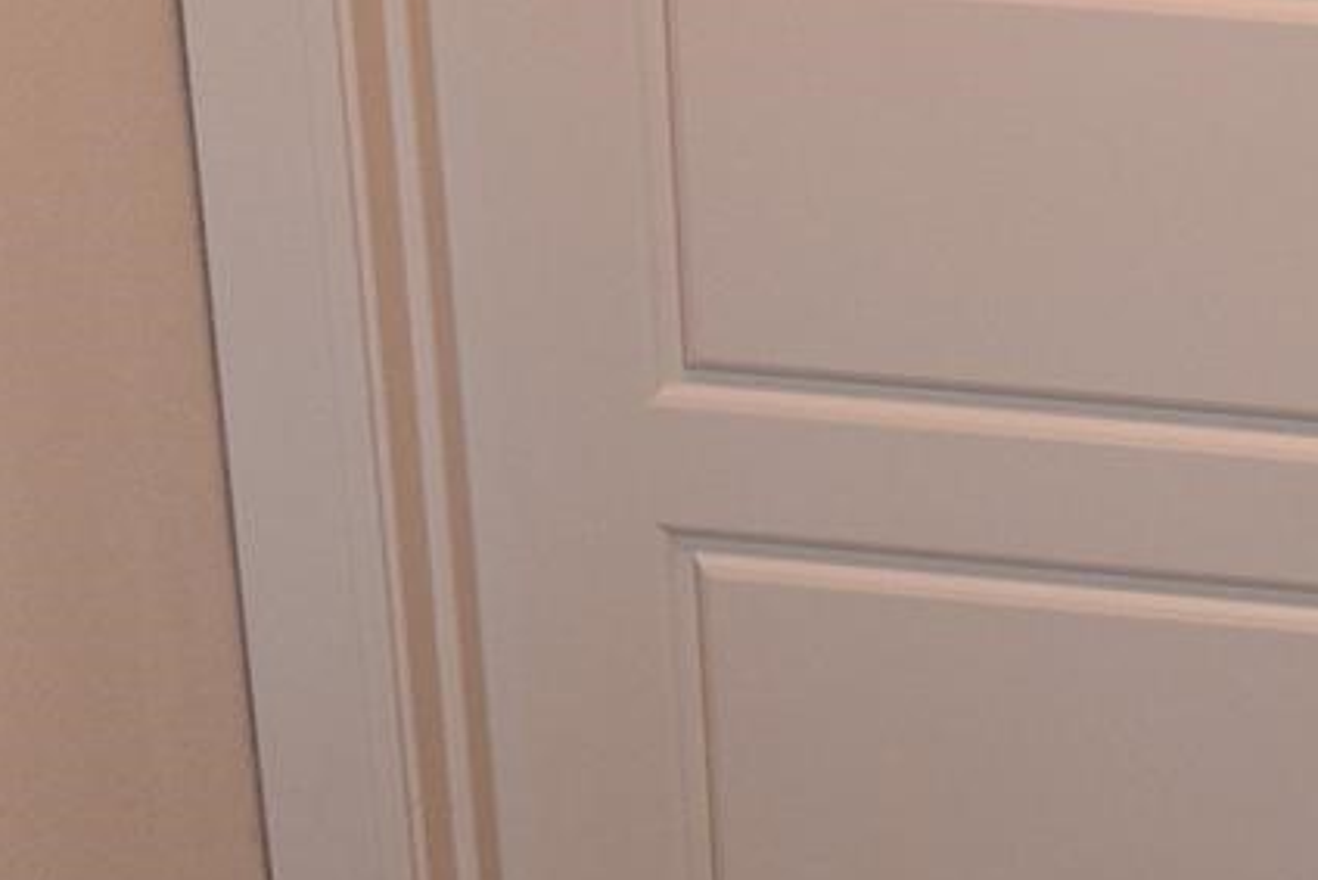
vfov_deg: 9.5
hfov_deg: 13.9
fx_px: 5310
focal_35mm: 145
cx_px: 1377
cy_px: 283
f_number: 4.5
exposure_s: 1/80
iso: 800
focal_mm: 20
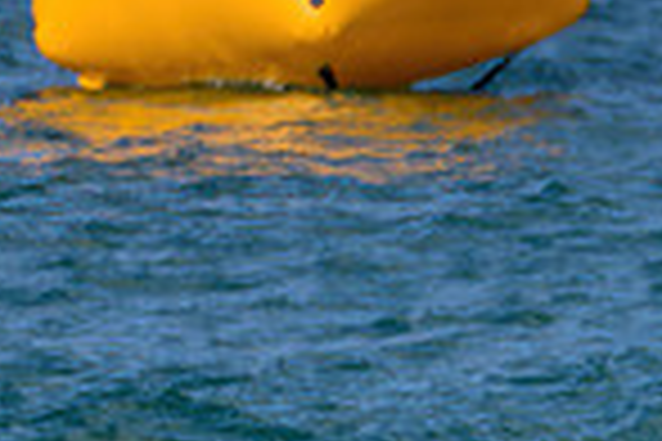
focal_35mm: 3945
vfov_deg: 0.3
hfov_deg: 0.5
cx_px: 1233
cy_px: 822
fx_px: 72538
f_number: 11
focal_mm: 1000
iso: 125
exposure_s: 1/250
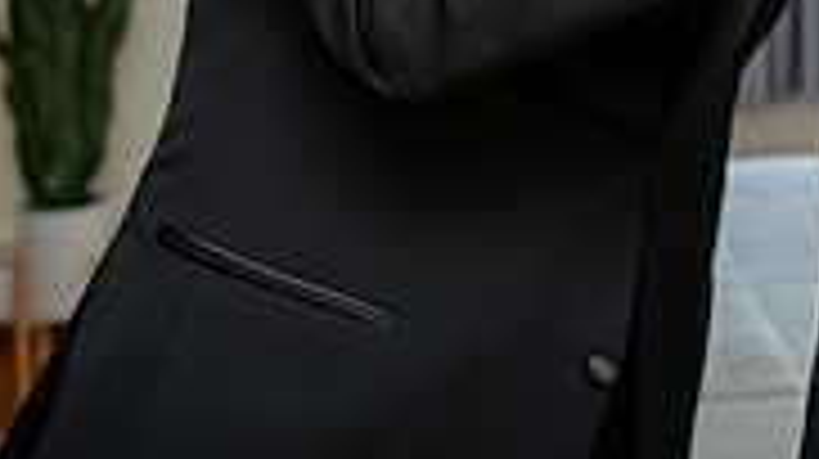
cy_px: -288
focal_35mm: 90
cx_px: 670
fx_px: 1953
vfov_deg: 12.5
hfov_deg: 23.3
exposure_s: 1/125
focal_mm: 27
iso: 800
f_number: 2.8
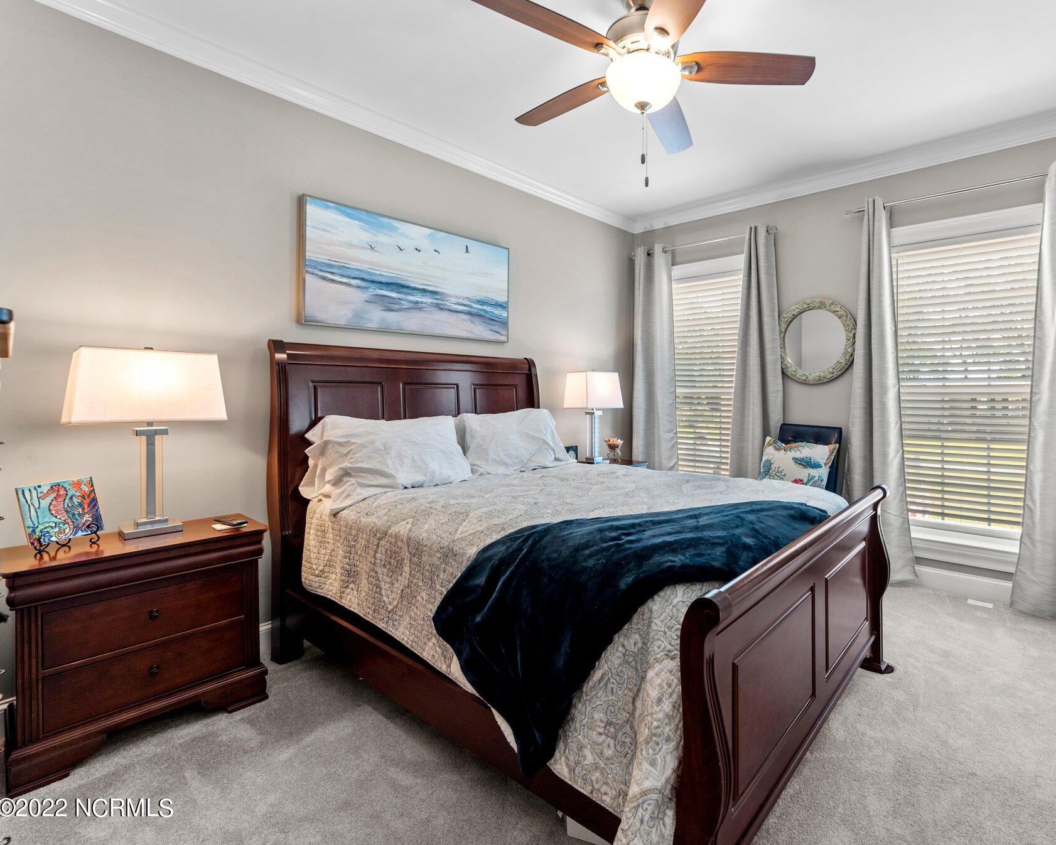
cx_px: 637
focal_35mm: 16
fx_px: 500
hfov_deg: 91.8
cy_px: 418
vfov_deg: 80.4
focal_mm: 14
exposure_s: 1/6
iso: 100
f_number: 8
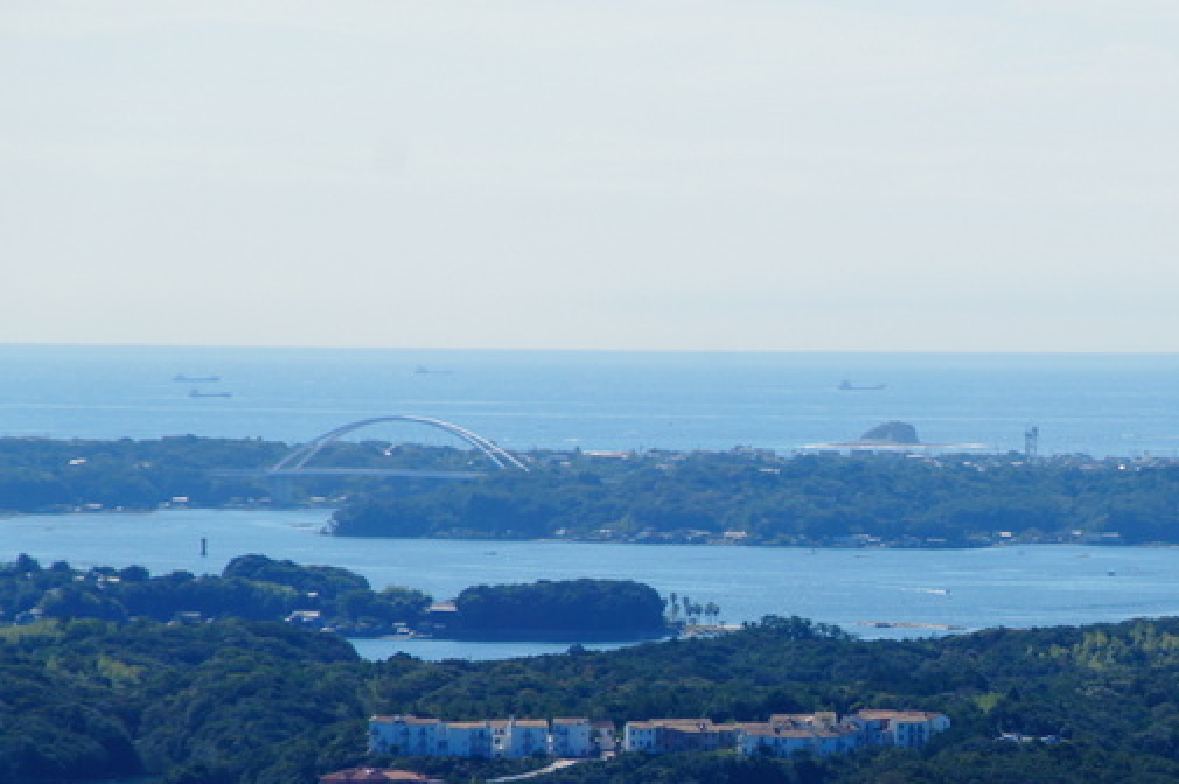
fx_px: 12764
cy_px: 686
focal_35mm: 390
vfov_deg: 3.5
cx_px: 1032
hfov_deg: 5.3
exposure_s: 1/640
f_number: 10
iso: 200
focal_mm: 146
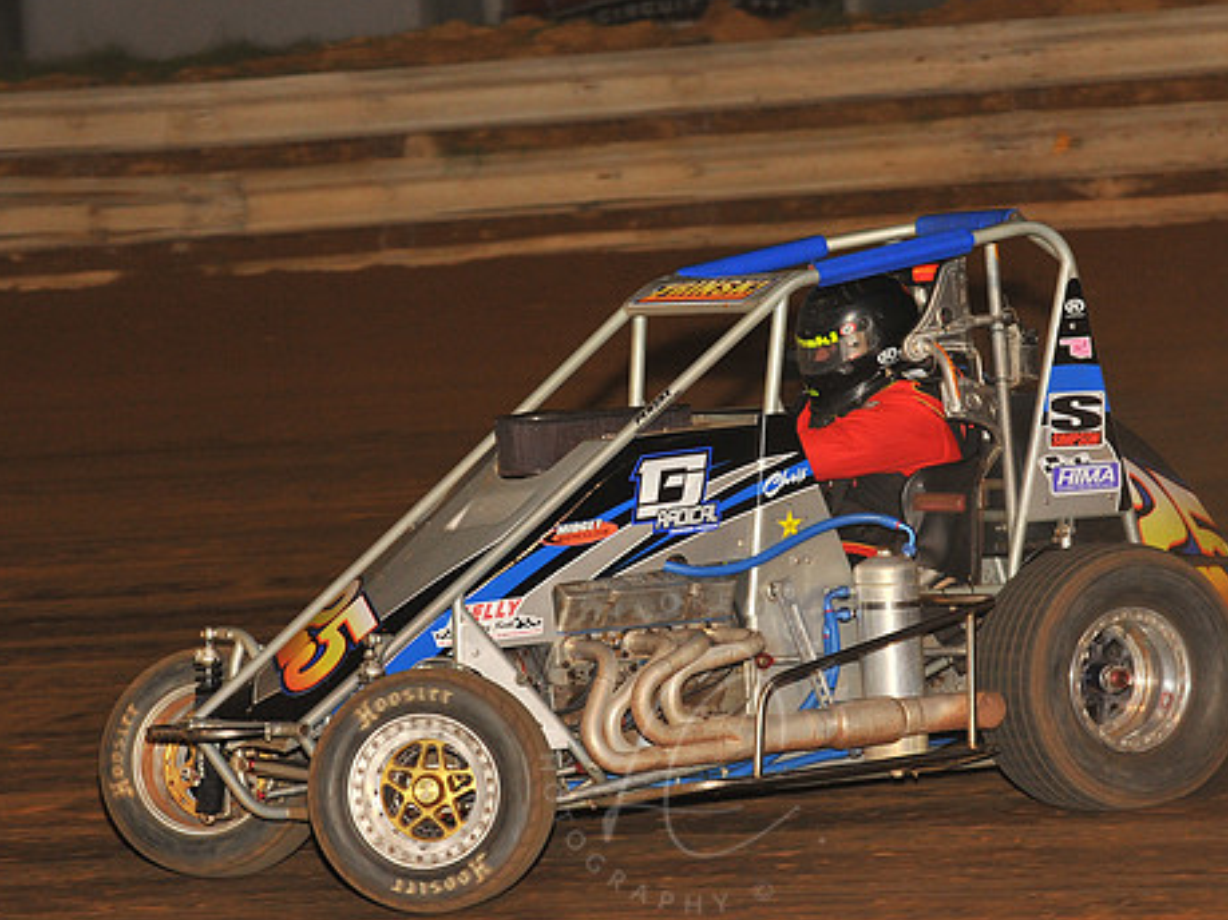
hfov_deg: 12.0
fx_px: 5816
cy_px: 504
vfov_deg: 9.0
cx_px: 698
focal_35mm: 164
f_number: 6.3
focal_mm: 135
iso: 1000
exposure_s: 1/320
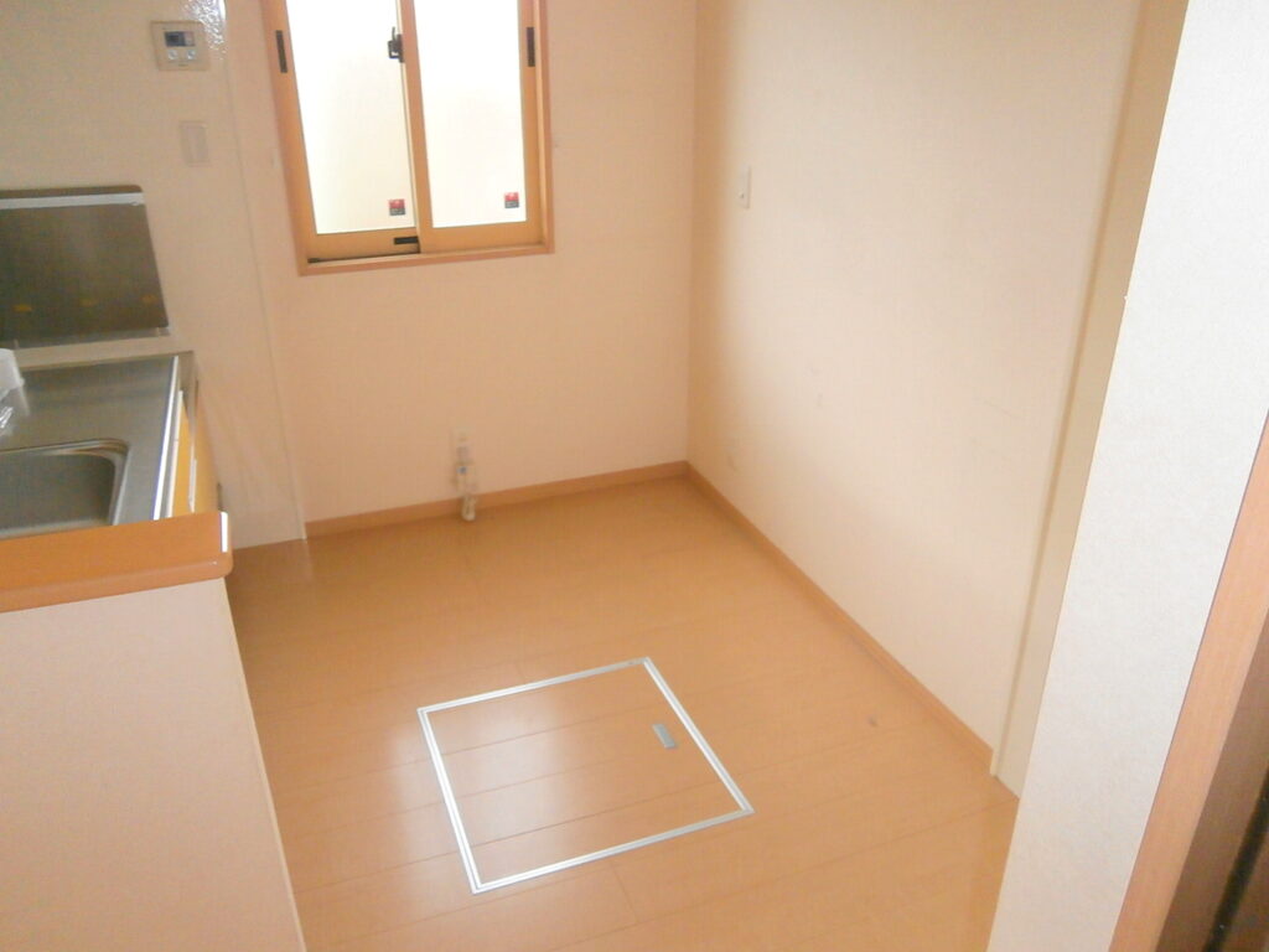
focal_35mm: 26
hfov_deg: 67.3
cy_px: 476
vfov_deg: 53.1
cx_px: 634
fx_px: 953
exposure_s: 1/30
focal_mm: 4.7
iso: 200
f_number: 2.8
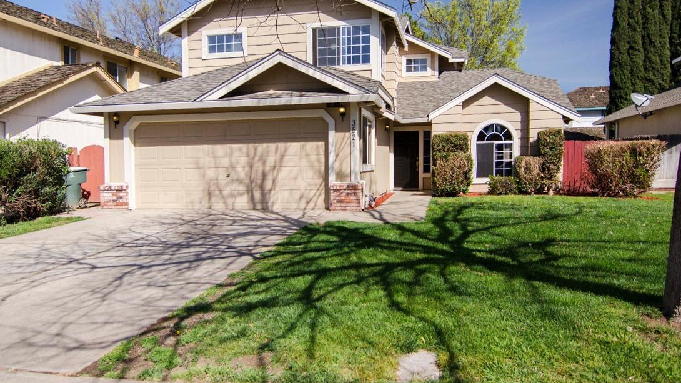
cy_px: 106
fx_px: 428
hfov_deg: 76.8
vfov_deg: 46.8
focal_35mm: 24
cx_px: 314
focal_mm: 11
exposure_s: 1/2500
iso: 320
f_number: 2.8
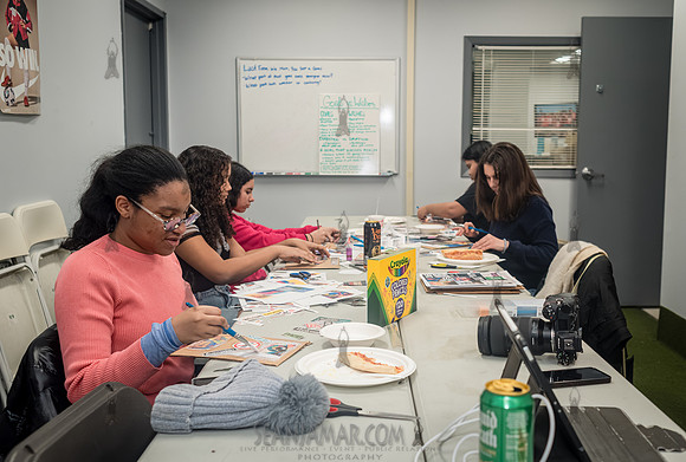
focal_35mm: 37
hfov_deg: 51.5
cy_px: 218
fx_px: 711
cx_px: 365
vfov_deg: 36.0
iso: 2500
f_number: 4.5
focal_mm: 35
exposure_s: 1/320
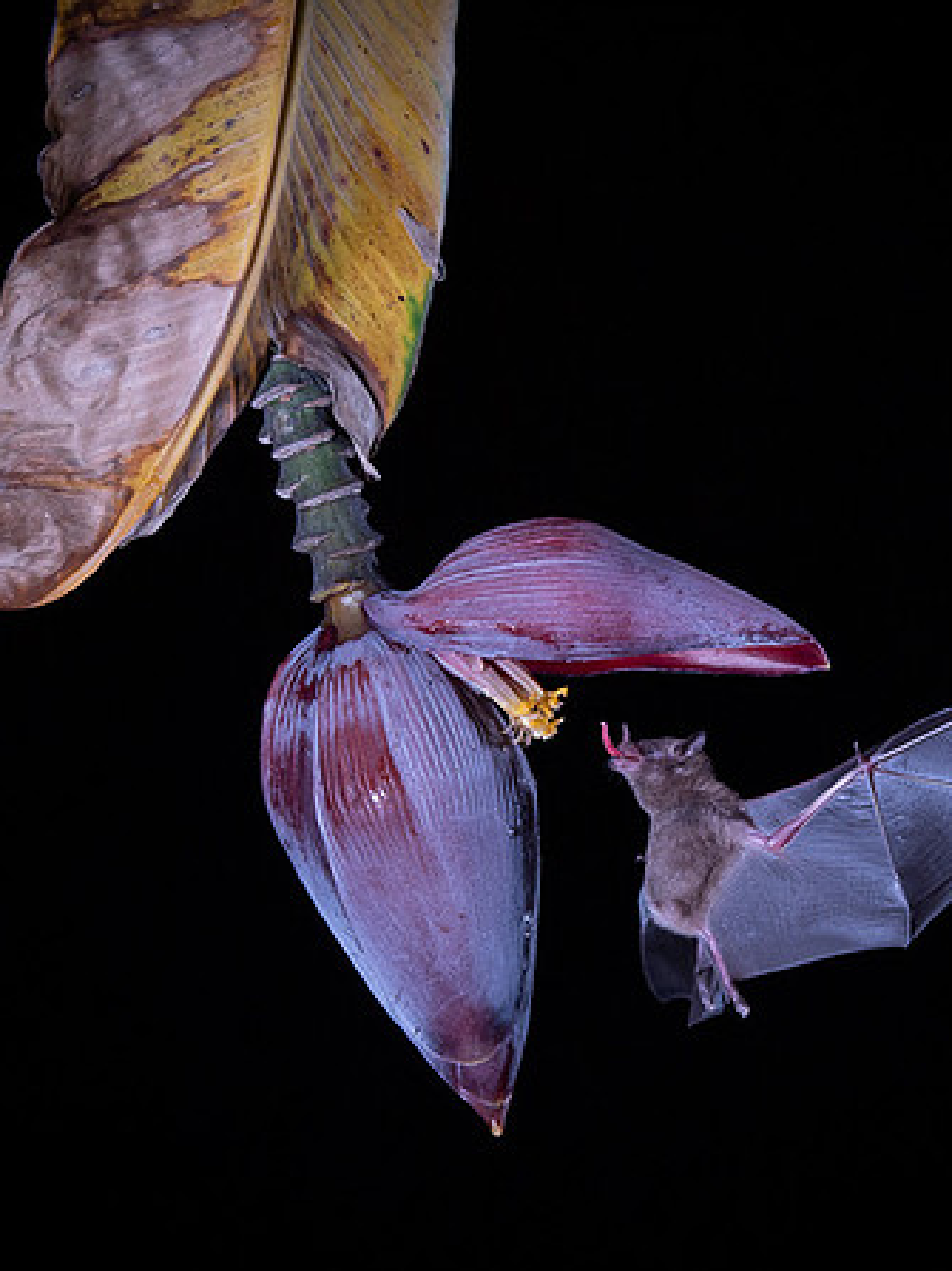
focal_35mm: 286
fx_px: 10492
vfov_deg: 6.9
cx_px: 731
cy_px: 723
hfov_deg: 5.2
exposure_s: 1/250
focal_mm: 135
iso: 800
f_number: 8
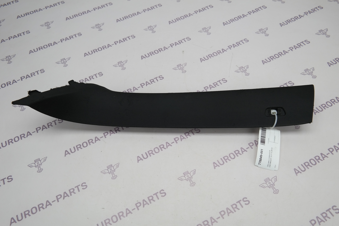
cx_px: 170
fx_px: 254
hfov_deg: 67.4
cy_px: 113
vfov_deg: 47.9
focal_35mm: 27
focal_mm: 18
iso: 100
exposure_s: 1/80
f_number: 3.5
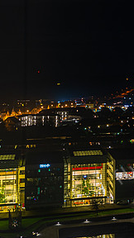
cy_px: 50
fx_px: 575
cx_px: 258
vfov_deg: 23.1
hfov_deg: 12.0
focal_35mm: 91
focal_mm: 35
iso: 100
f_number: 2.8
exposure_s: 3.2
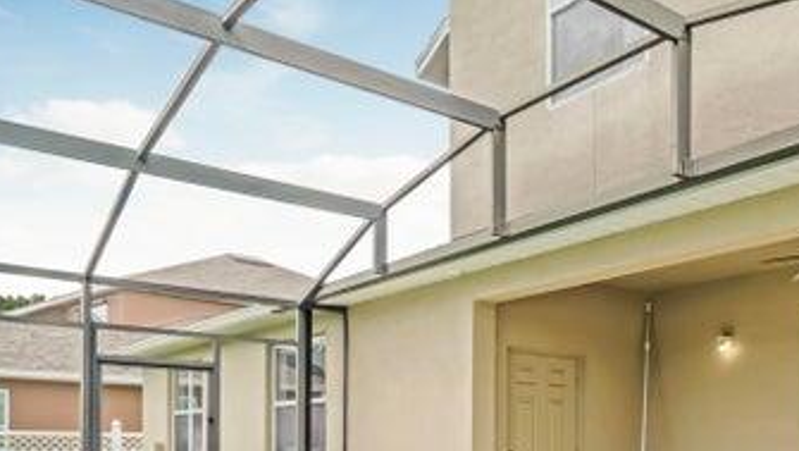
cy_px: 453
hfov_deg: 46.9
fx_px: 787
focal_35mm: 37
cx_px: 758
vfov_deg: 29.8
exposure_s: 1/4000
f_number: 9
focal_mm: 11
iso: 250
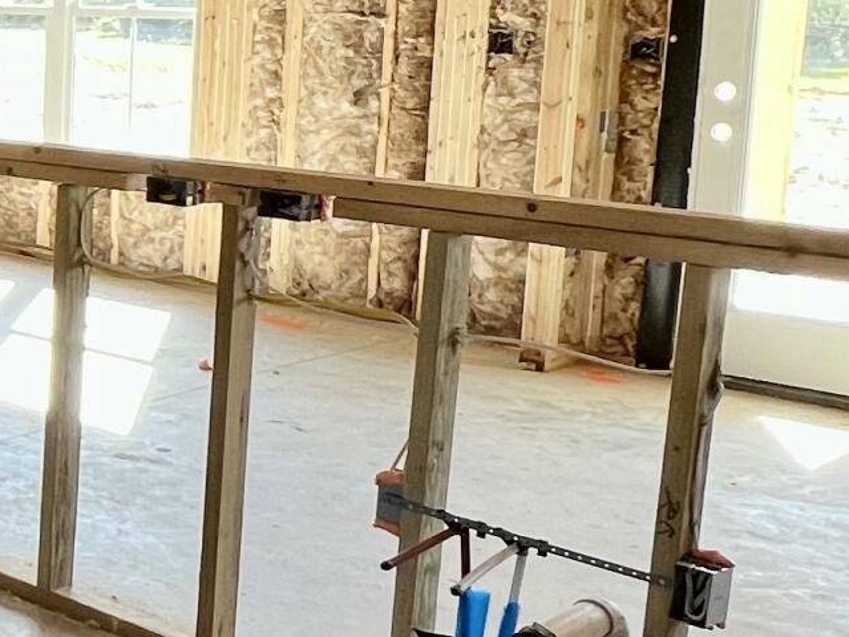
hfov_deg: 24.1
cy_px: 166
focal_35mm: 61
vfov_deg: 23.8
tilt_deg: -8.2
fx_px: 1497
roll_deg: +0.3
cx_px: -458
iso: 125
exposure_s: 1/99
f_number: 1.8
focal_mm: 1.57
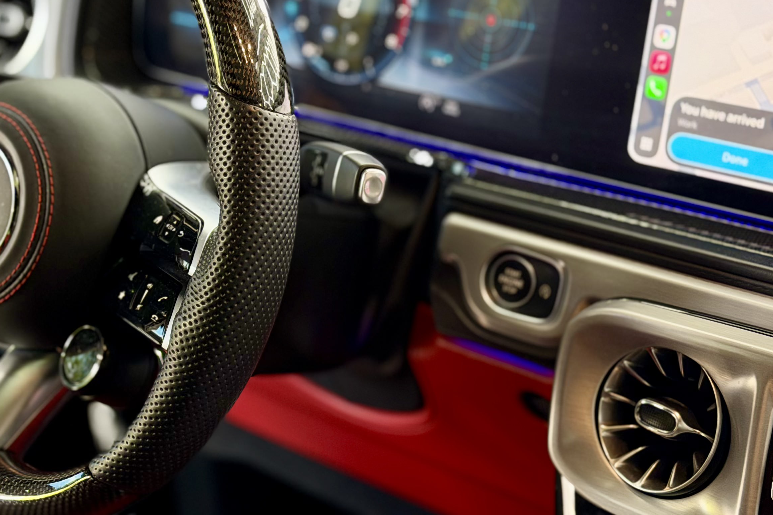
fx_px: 1868
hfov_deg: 23.1
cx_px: 164
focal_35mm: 87
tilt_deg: -23.3
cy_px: 207
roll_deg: +8.0
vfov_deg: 15.7
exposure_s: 1/68
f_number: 1.78
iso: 160
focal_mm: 6.76
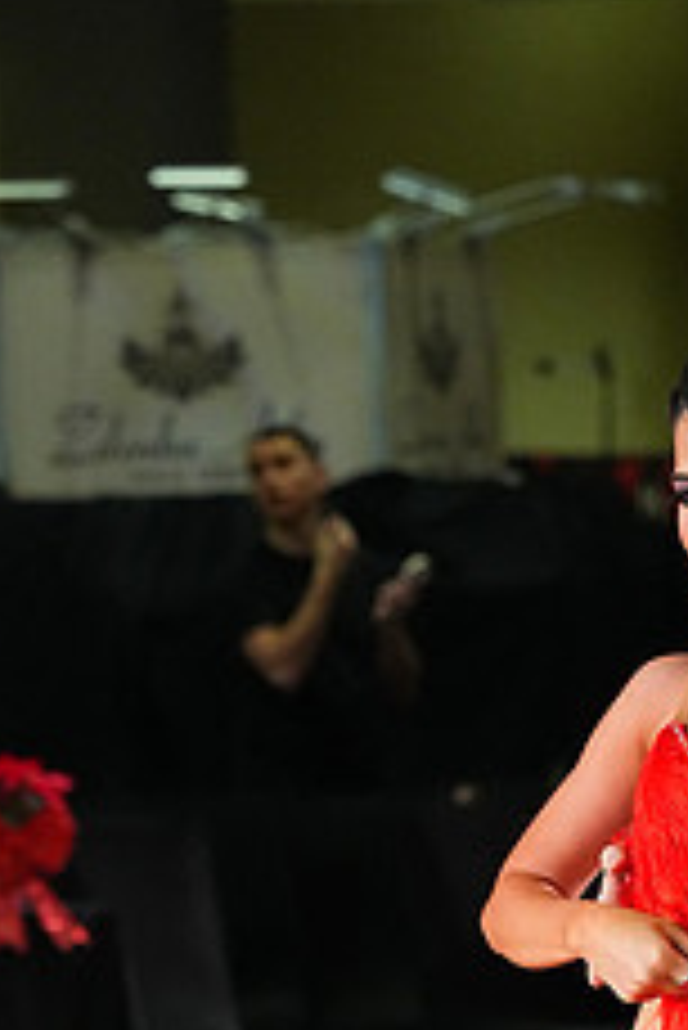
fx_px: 12050
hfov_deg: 3.3
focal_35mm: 421
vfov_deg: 4.9
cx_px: 798
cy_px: 1277
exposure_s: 1/400
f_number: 5.6
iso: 8000
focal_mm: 166
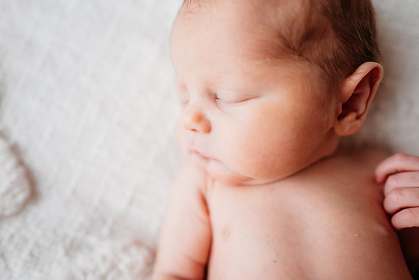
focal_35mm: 24
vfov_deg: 53.2
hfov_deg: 73.7
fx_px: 279
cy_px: 140
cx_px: 210
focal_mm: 24
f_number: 2.2
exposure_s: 1/200
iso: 80
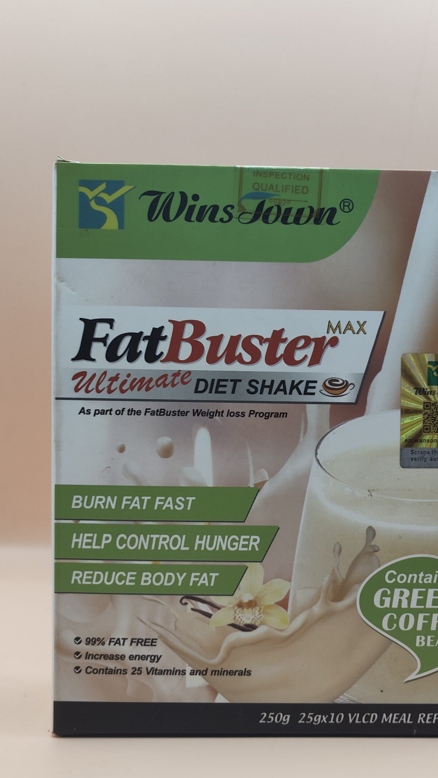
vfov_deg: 37.8
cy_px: 391
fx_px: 1136
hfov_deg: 21.8
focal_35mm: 55
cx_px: 282
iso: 156
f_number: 1.88
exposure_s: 1/100
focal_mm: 5.56
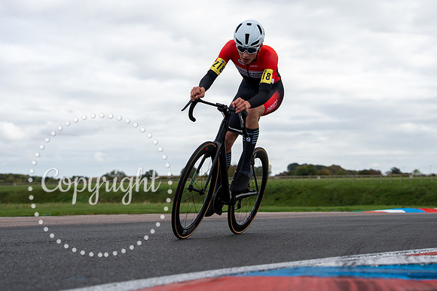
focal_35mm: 89
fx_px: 1077
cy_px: 111
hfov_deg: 22.9
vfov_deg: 15.4
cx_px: 229
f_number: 3.5
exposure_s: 1/1000
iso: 100
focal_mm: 62
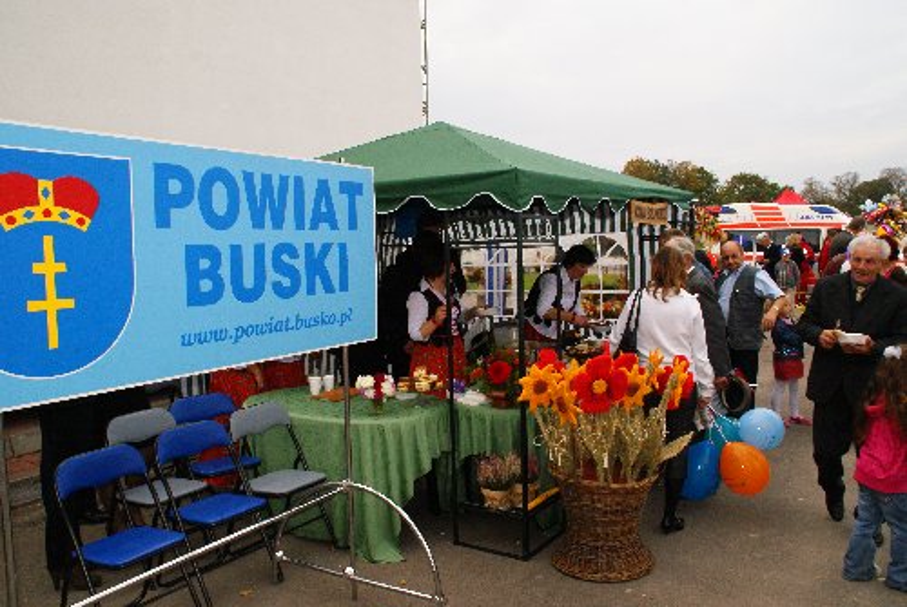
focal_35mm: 30
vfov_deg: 43.7
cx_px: 454
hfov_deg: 61.9
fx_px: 757
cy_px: 304
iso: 800
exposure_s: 1/160
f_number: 13
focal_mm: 20
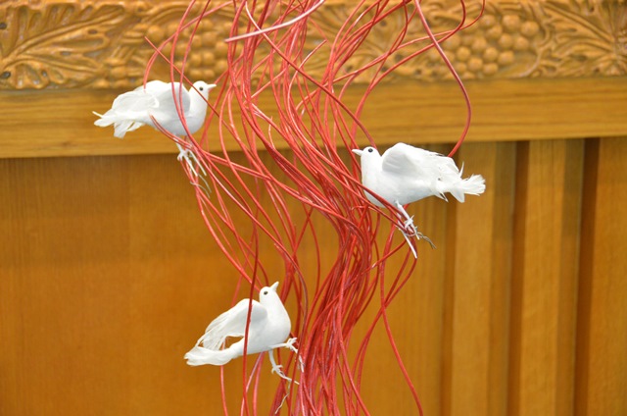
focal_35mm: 93
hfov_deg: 22.0
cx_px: 314
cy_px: 208
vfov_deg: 14.6
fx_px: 1617
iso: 1600
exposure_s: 1/20
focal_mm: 62
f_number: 4.8
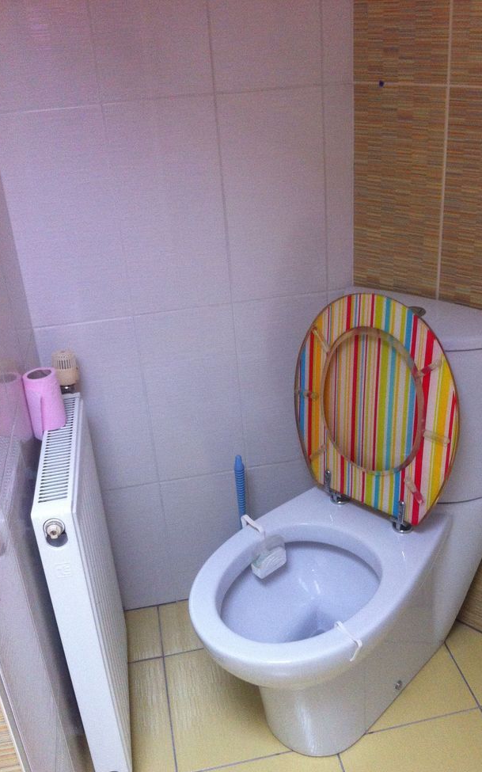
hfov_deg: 33.5
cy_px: 395
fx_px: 799
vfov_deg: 51.5
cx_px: 284
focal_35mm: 38
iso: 200
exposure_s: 1/17
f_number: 2.8
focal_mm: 3.85
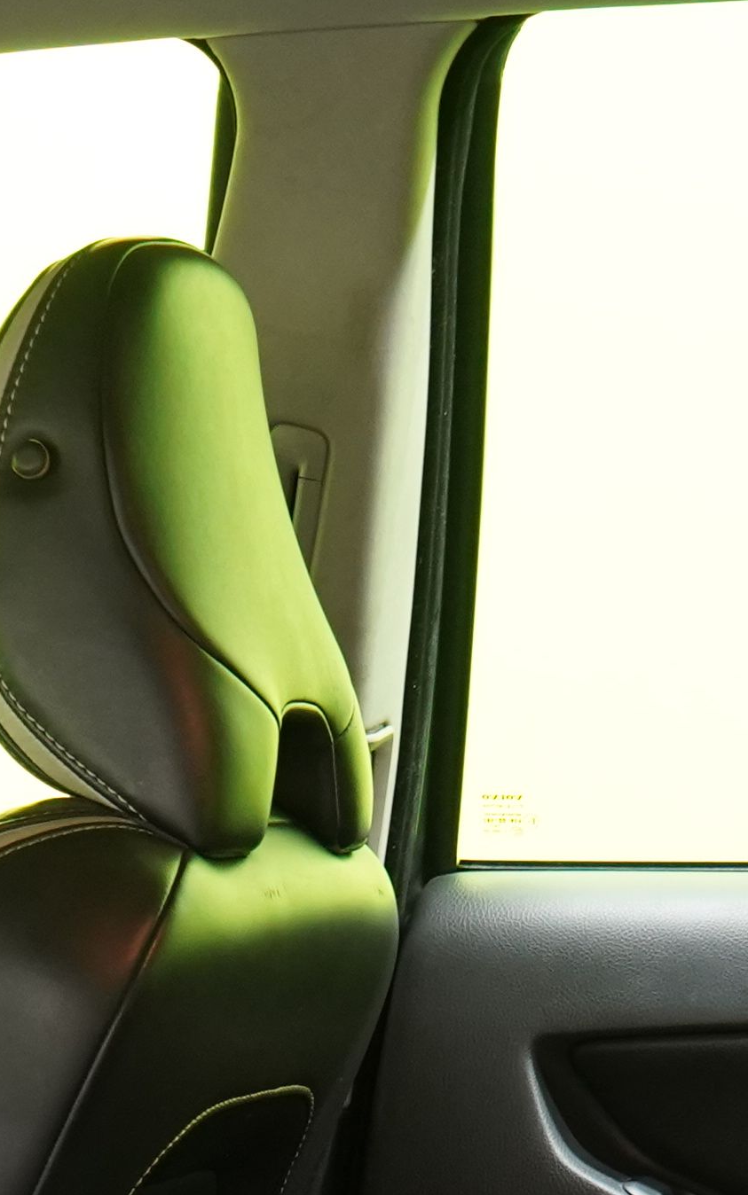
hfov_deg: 10.3
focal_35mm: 127
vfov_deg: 15.4
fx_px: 4141
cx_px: 386
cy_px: 1664
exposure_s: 1/20
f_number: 5
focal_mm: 28
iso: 2000
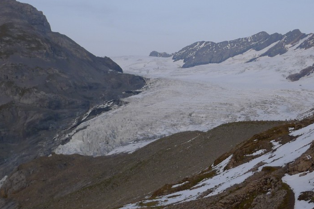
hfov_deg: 27.3
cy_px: 80
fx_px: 646
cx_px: 157
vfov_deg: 18.4
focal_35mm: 74
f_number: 2.5
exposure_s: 1/80
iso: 100
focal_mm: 9.2
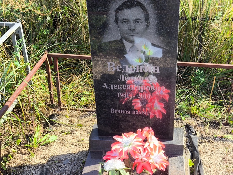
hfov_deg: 38.2
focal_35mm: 50
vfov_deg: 29.1
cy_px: 88
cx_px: 116
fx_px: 337
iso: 50
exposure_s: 1/590
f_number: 1.7
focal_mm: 4.71
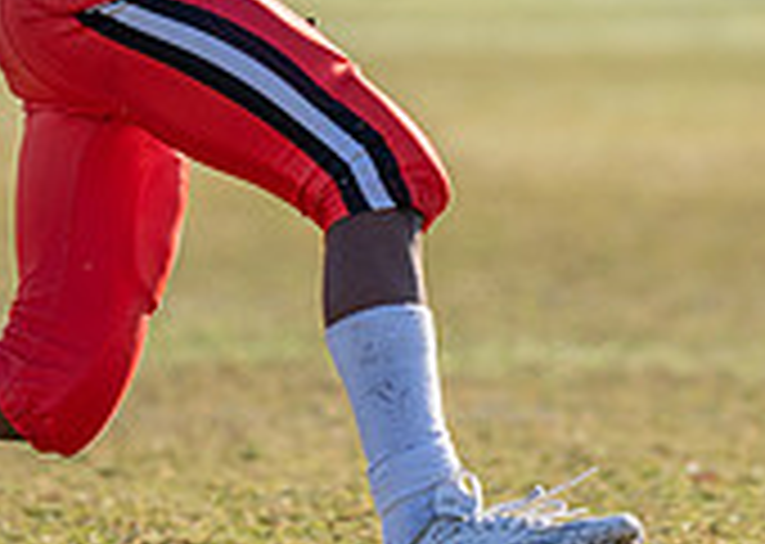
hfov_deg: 3.1
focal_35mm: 653
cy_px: -406
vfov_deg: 2.2
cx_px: 467
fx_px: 14171
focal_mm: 139
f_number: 2.8
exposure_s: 1/1600
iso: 100
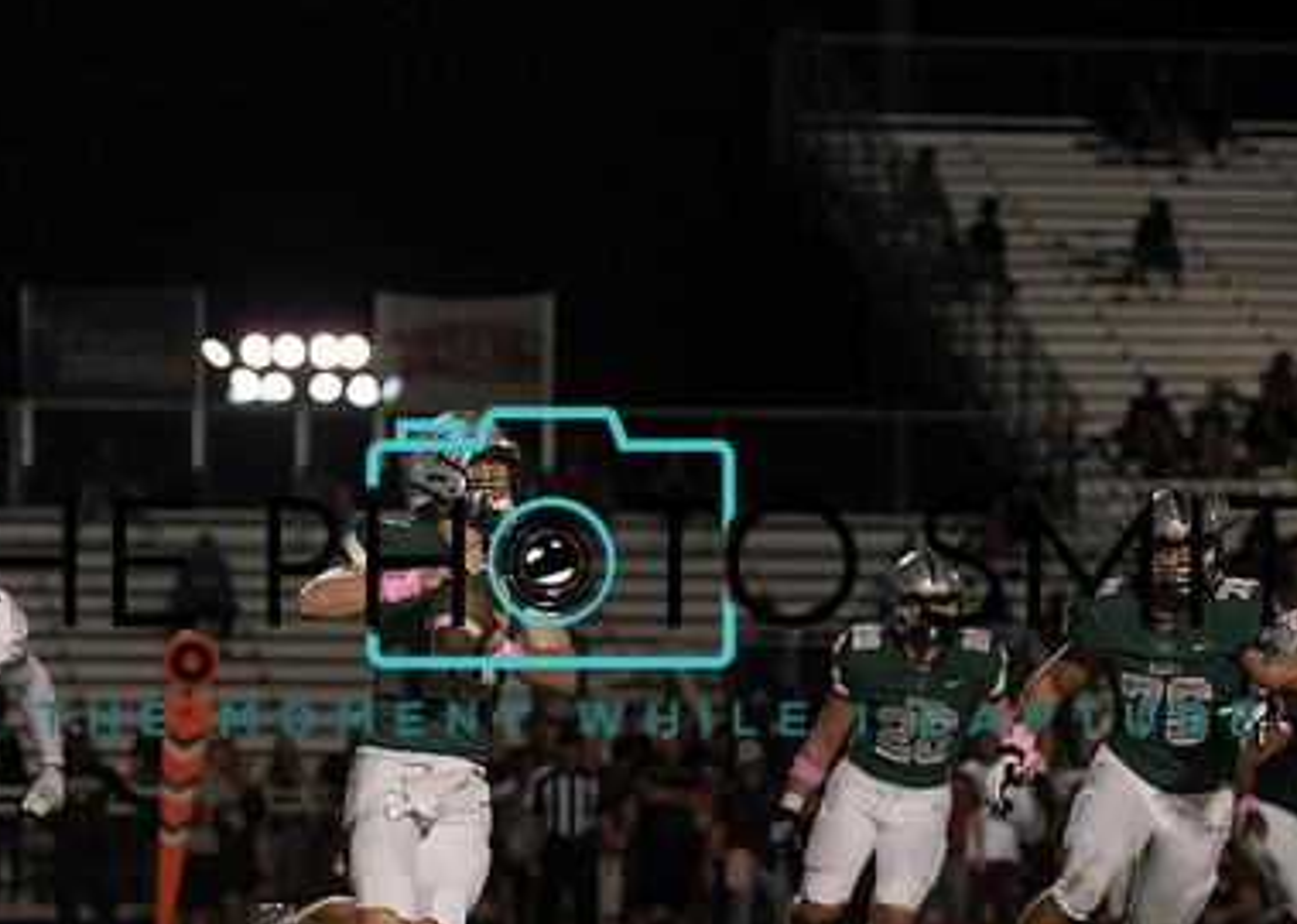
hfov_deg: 9.5
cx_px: 471
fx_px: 7765
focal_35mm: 211
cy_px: 705
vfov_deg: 6.8
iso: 1000
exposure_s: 1/1000
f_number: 2.8
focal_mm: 107
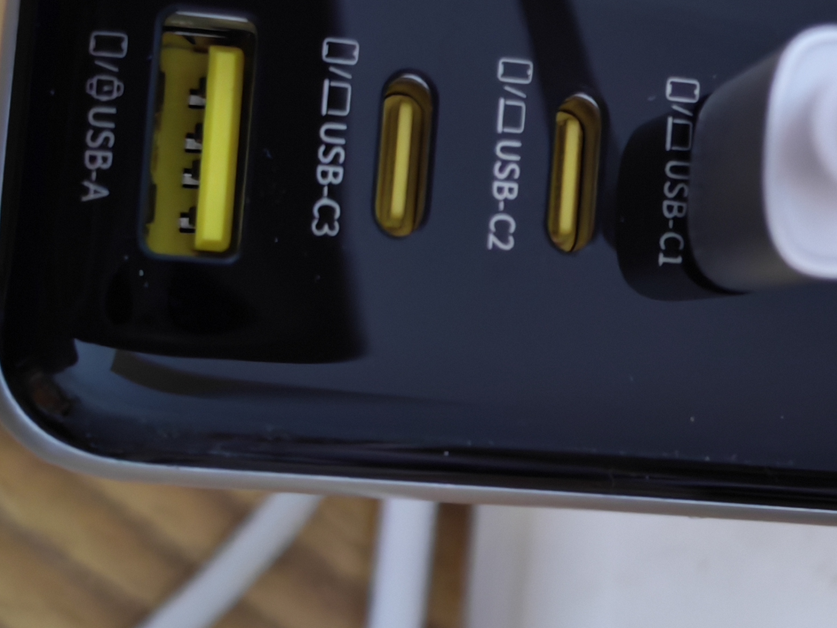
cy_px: 271
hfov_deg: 22.2
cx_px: 687
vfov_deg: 17.0
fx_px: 2104
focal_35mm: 87
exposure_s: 1/20
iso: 4000
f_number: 1.9
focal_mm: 6.12
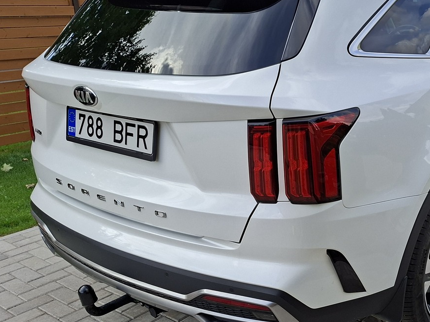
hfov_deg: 42.8
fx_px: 522
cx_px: 343
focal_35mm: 42
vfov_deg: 34.3
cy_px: 190
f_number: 1.8
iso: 32
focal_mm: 5.54
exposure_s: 1/646
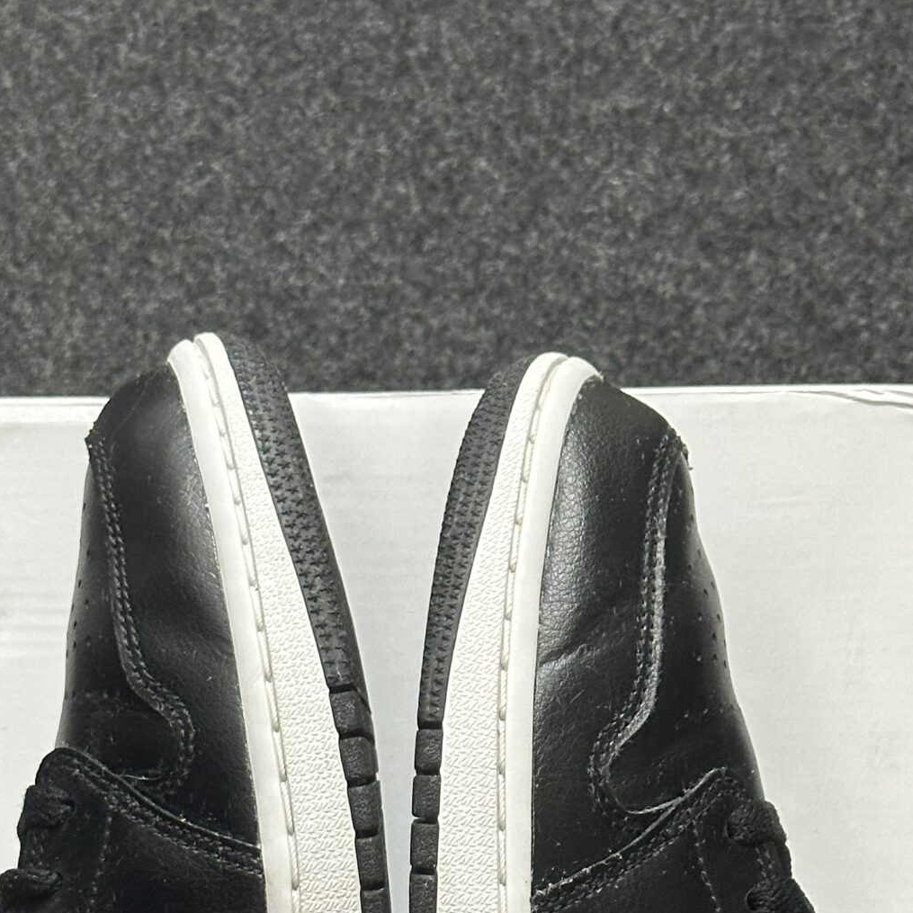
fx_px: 3193
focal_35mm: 107
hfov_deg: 16.3
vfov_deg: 15.6
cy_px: 1120
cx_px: 422
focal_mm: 6.86
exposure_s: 1/40
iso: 320
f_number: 1.78
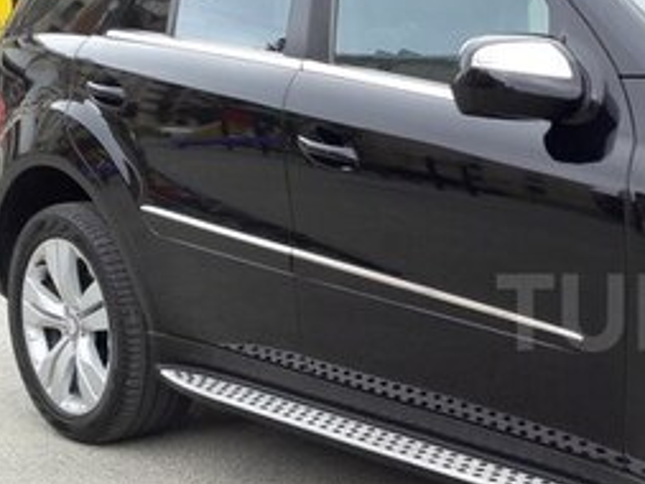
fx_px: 1361
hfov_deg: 24.4
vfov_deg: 20.1
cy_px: 312
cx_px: 757
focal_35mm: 73
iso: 40
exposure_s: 1/206
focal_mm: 3.7
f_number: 1.9
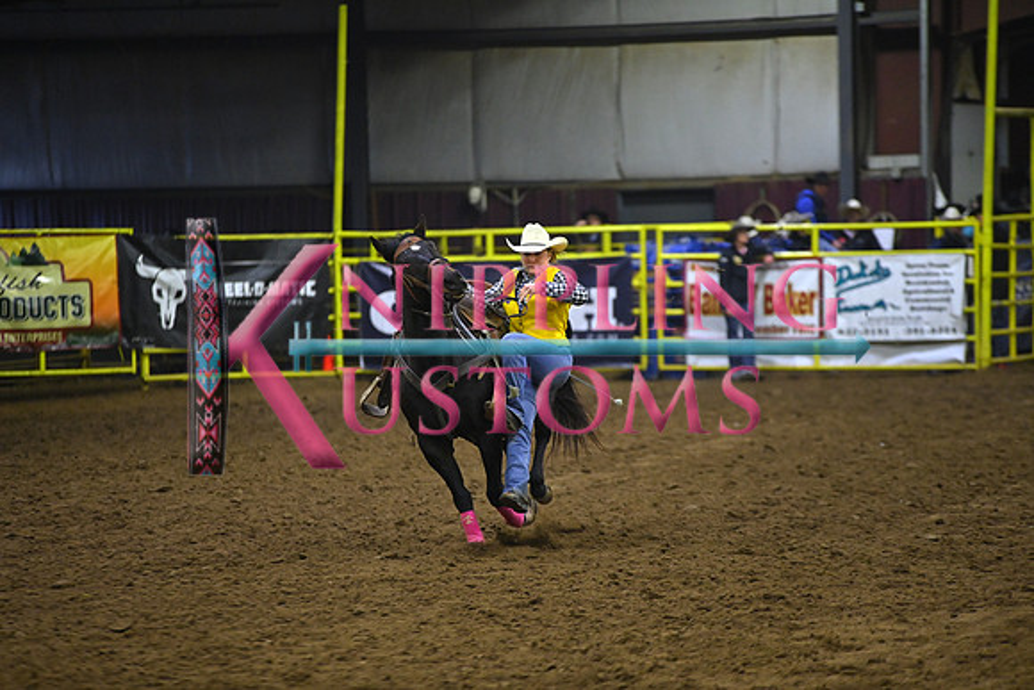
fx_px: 5746
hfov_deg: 10.3
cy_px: 345
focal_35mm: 200
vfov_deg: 6.9
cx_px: 517
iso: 6400
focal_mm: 200
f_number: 2.8
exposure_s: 1/400
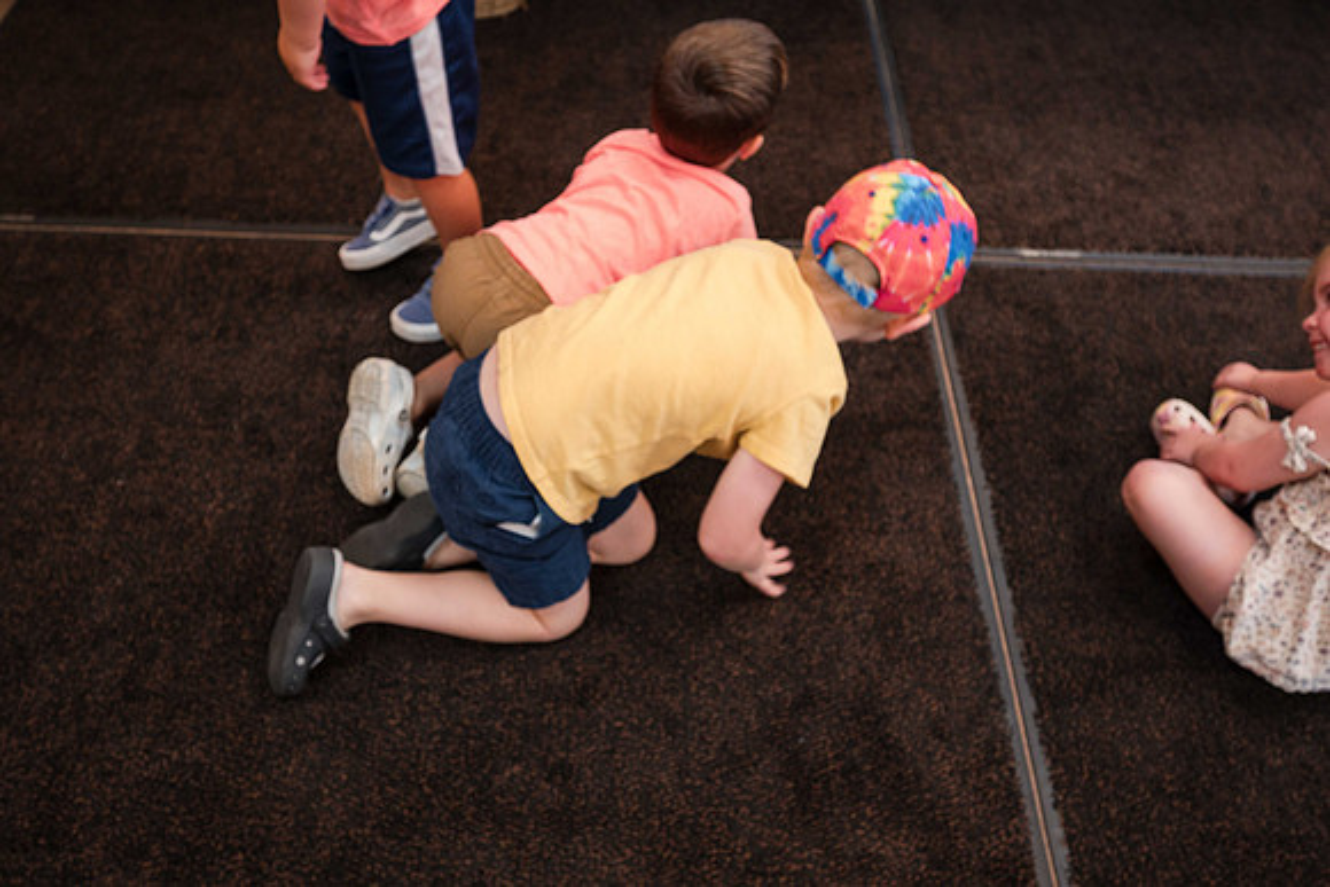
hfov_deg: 62.3
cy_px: 451
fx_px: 1101
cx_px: 661
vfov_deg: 43.9
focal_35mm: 30
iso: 900
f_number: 4
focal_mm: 26.5
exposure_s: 1/125
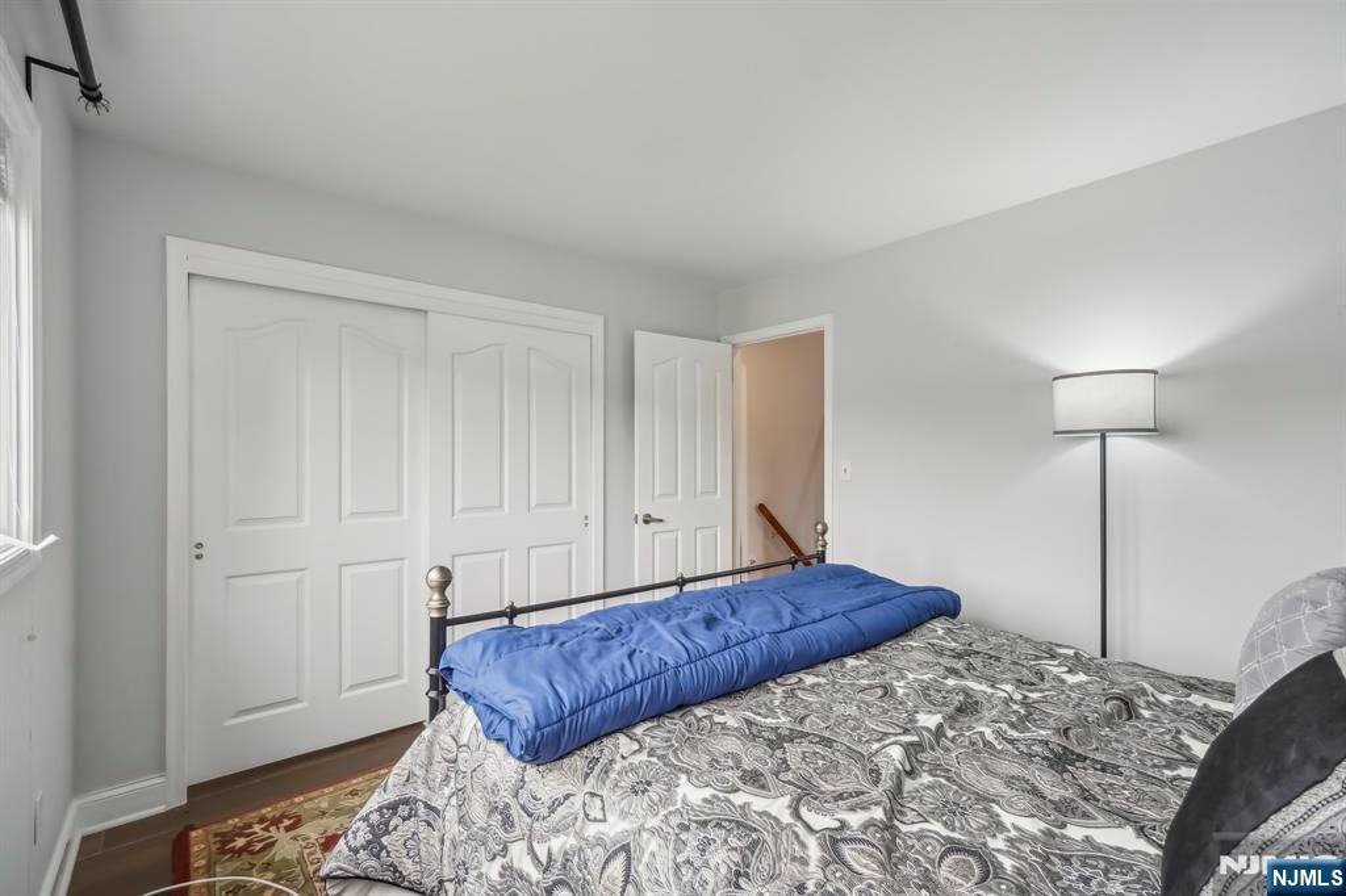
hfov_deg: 100.4
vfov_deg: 77.3
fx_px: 561
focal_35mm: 15
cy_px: 448
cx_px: 673
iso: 500
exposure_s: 1/30
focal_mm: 10
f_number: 8
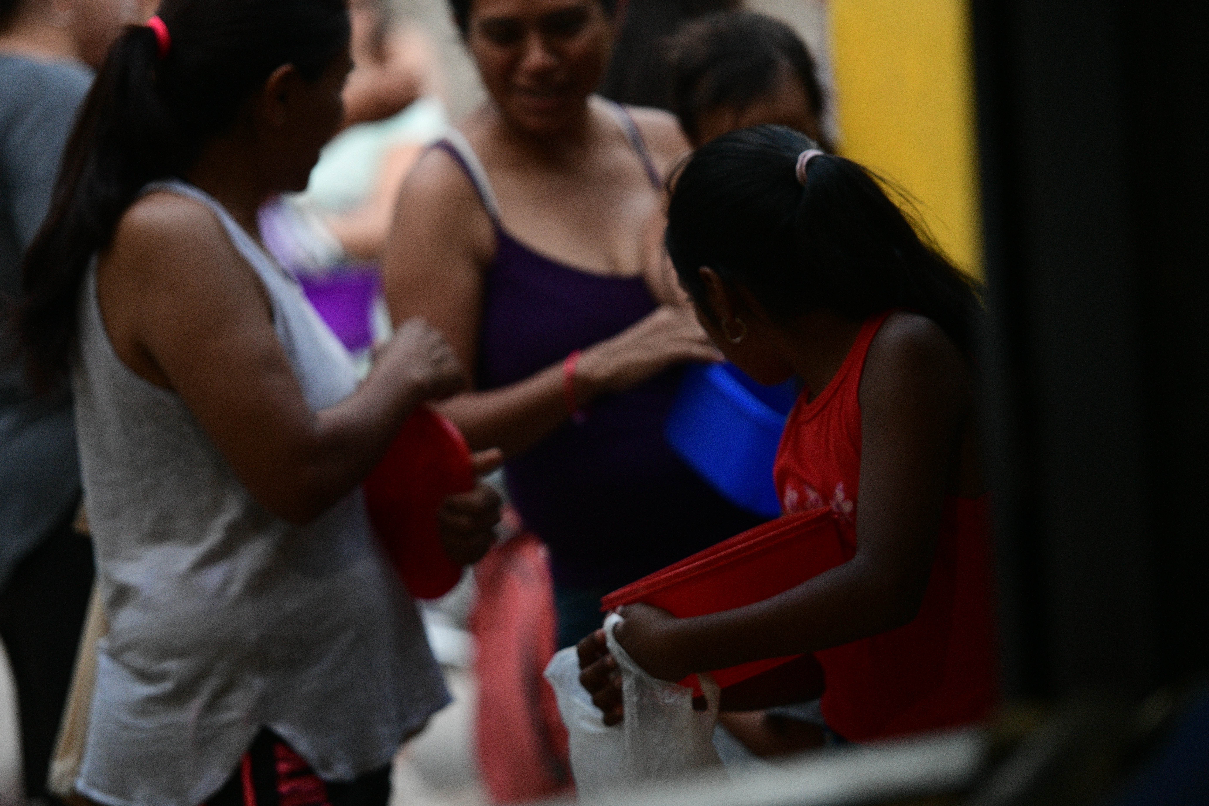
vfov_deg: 8.6
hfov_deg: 12.8
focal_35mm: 160
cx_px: 604
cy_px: 403
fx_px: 5373
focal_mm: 160
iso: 2500
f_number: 2.8
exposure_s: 1/250
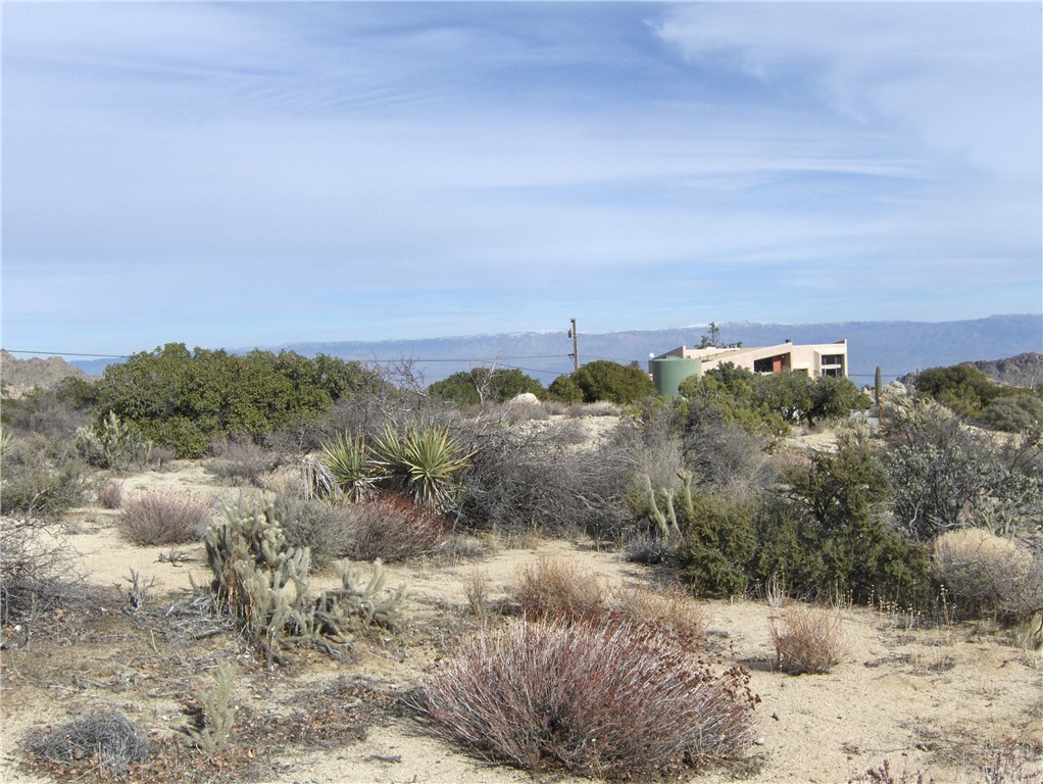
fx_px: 1055
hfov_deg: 52.6
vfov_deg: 40.7
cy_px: 392
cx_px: 522
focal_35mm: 35
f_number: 7.8
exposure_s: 1/450
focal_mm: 7.5
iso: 100
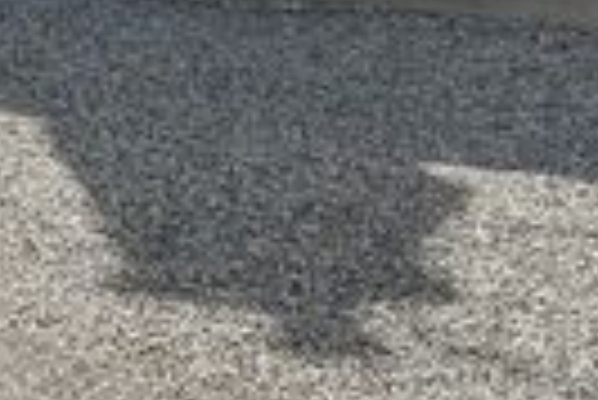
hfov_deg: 22.0
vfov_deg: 12.9
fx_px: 1347
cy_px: -562
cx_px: -220
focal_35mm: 81
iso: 400
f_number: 9
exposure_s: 1/4000
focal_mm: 10
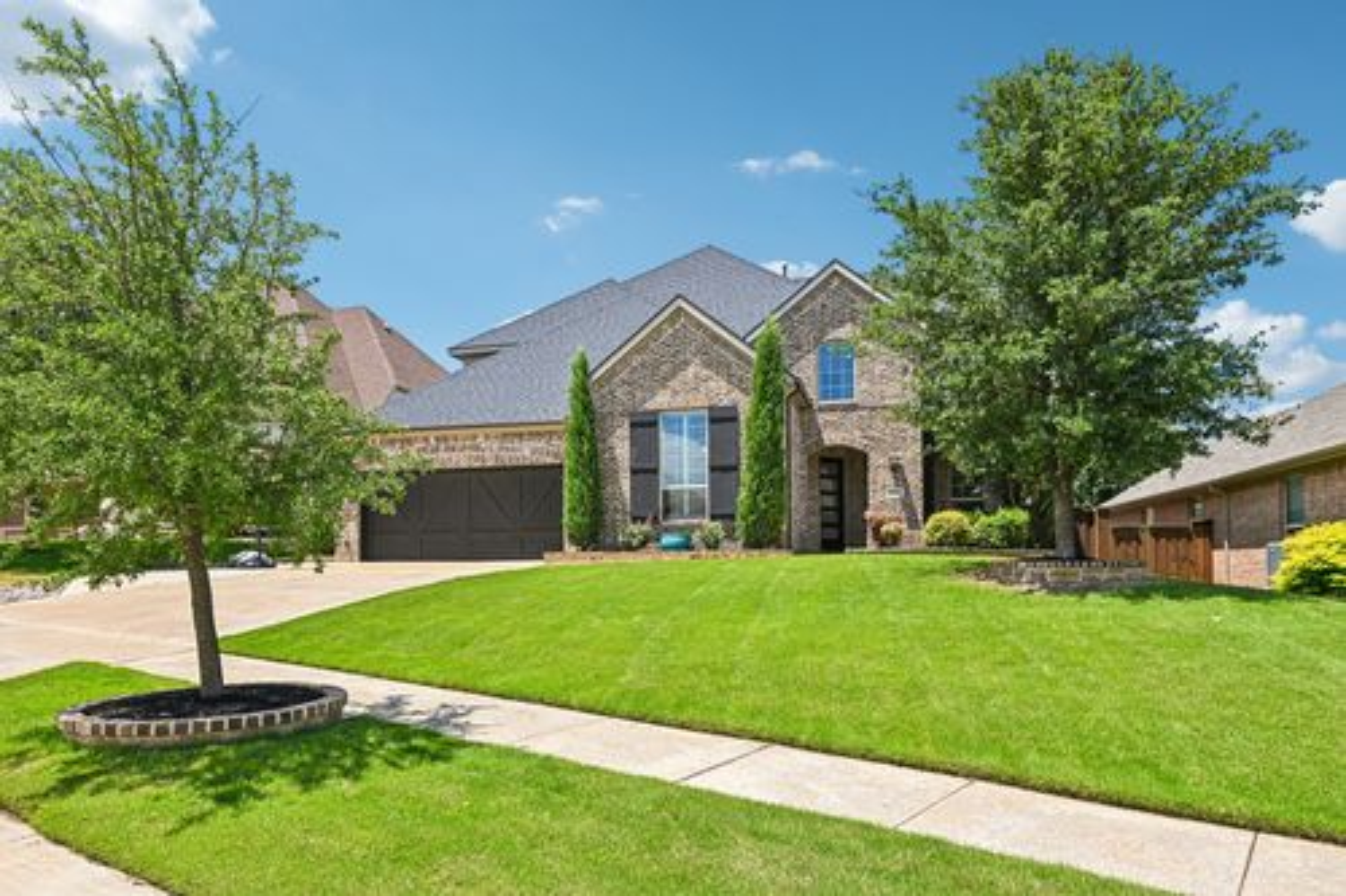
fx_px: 673
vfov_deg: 67.3
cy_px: 448
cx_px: 673
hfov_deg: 90.0
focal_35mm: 18
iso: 400
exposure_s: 1/1000
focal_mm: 18
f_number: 8
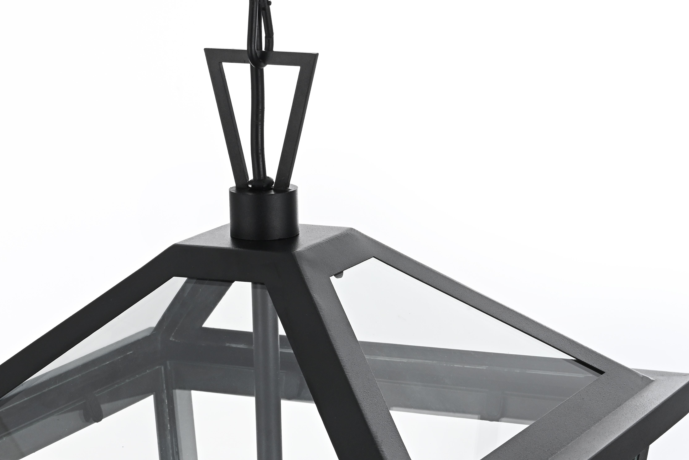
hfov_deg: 17.8
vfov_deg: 11.9
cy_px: 334
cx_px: 260
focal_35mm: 115
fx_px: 2201
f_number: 20
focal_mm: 62
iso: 125
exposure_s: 1/100
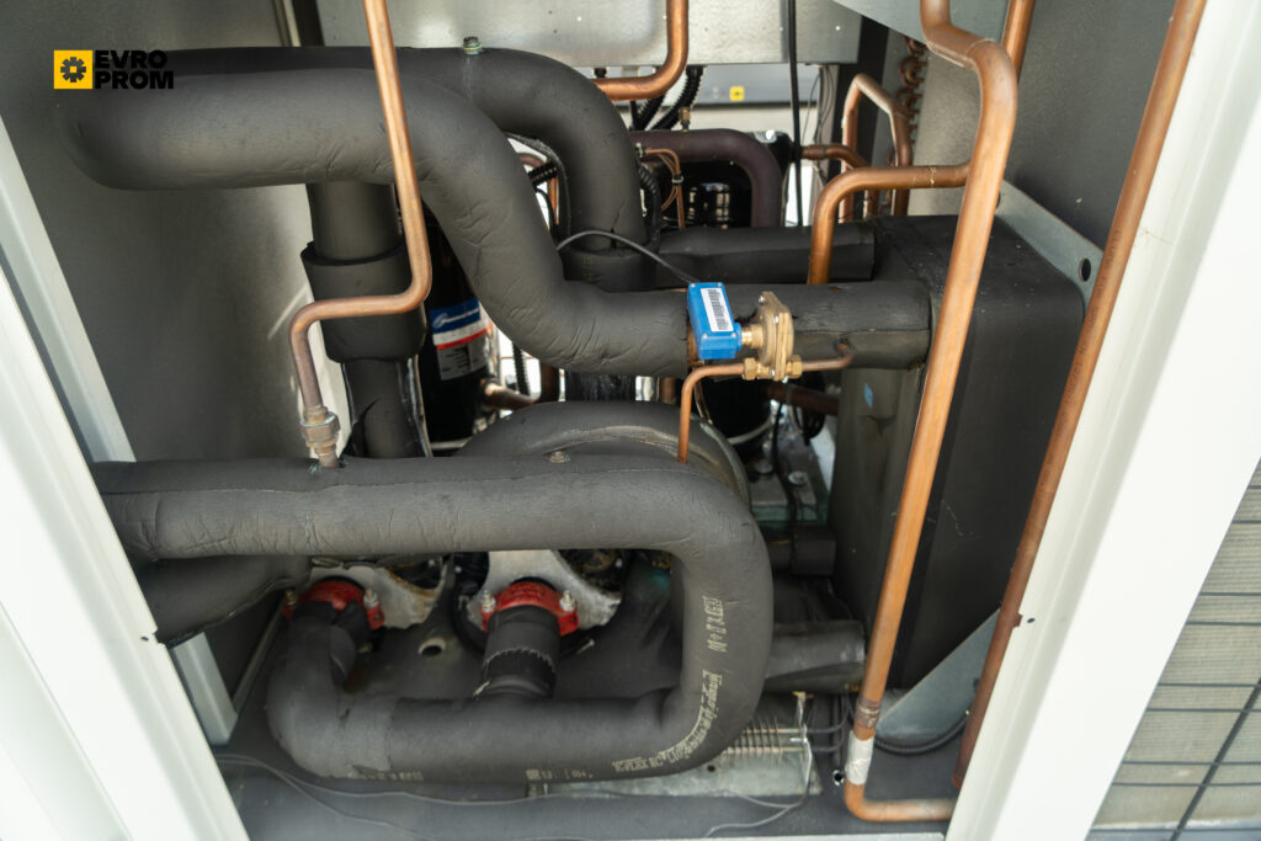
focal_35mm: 24
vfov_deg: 53.1
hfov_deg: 73.7
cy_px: 420
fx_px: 841
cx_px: 630
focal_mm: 24
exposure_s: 1/50
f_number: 4
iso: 200
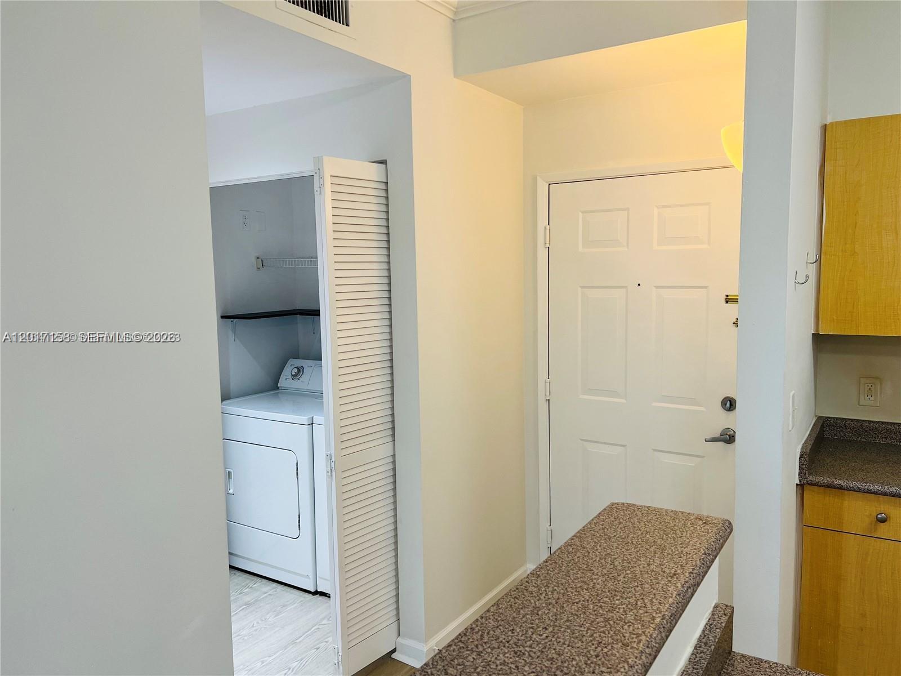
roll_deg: +1.0
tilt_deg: -6.3
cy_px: 338
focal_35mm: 26
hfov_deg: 67.3
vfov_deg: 53.1
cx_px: 450
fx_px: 677
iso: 100
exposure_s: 1/120
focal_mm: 5.7
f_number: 1.5
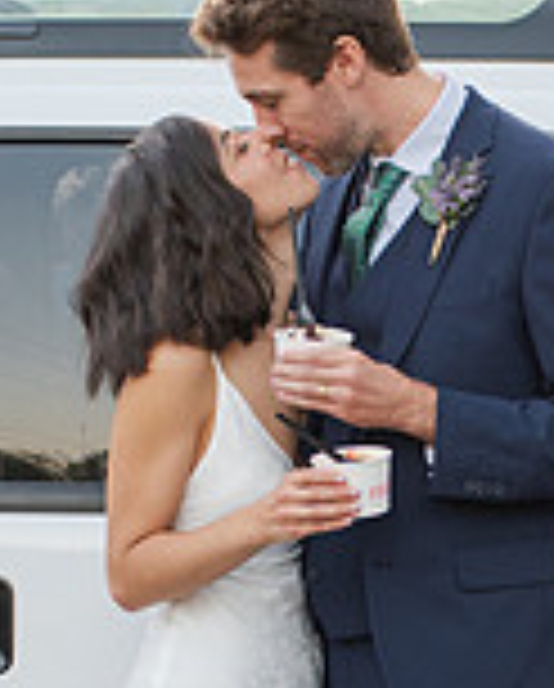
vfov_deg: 12.0
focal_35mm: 158
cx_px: 458
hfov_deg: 9.8
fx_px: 3229
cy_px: 721
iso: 1000
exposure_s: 1/320
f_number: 3.2
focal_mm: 35
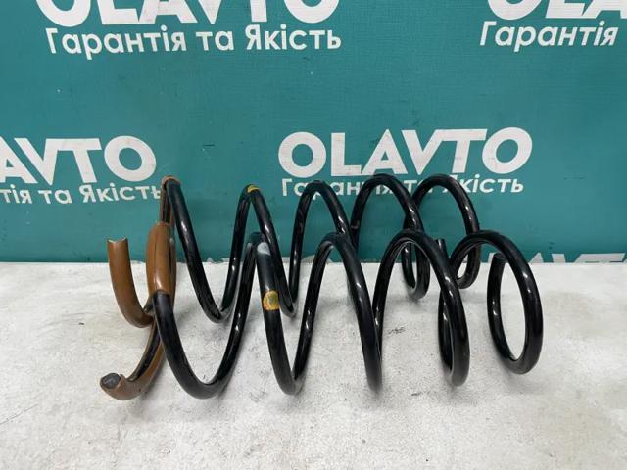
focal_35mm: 26
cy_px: 235
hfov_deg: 67.3
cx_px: 314
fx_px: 471
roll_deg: +1.9
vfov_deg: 53.1
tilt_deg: -33.1
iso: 64
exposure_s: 1/50
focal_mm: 4.2
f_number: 1.6
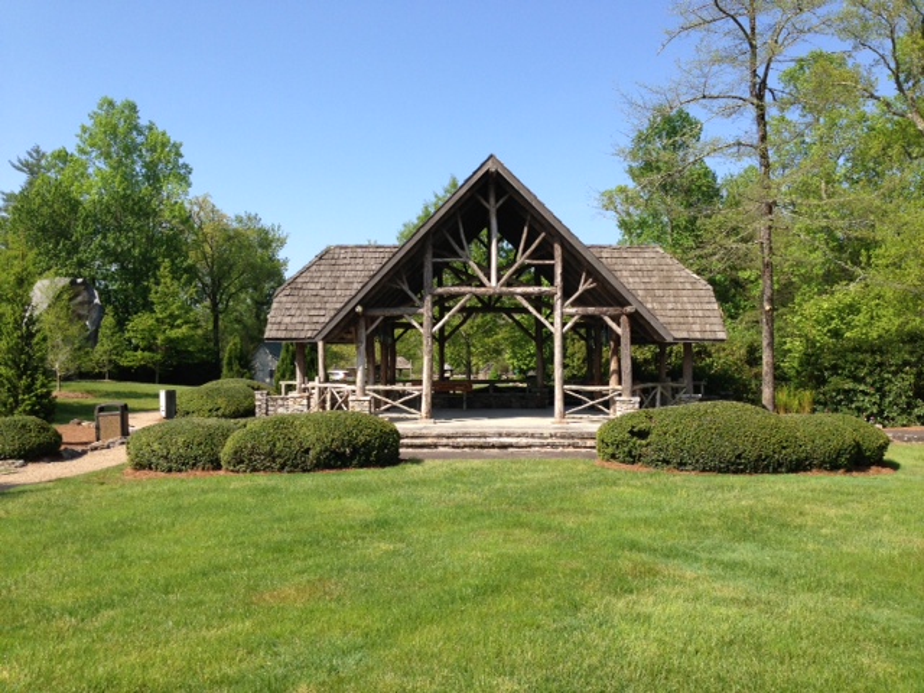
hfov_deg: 55.4
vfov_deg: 42.9
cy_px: 346
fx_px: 881
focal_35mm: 33
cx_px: 462
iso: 50
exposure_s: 1/985
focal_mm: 4.13
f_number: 2.4
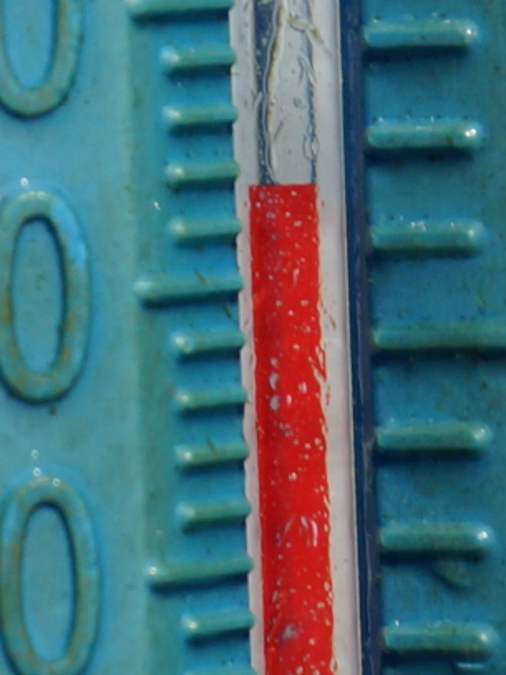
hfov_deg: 6.0
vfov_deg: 8.0
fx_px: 4836
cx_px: 302
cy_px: 231
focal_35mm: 248
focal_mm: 70
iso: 100
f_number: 7.1
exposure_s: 1/160
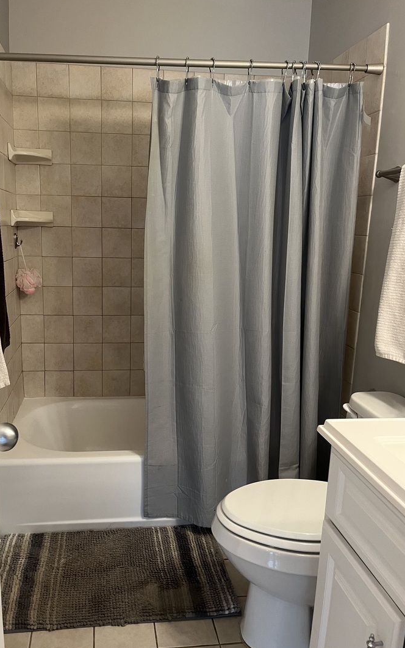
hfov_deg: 44.3
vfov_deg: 66.5
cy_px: 322
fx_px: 495
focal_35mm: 28
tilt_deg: -10.9
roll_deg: -0.6
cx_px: 167
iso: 200
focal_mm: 5.1
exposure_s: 1/60
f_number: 1.6
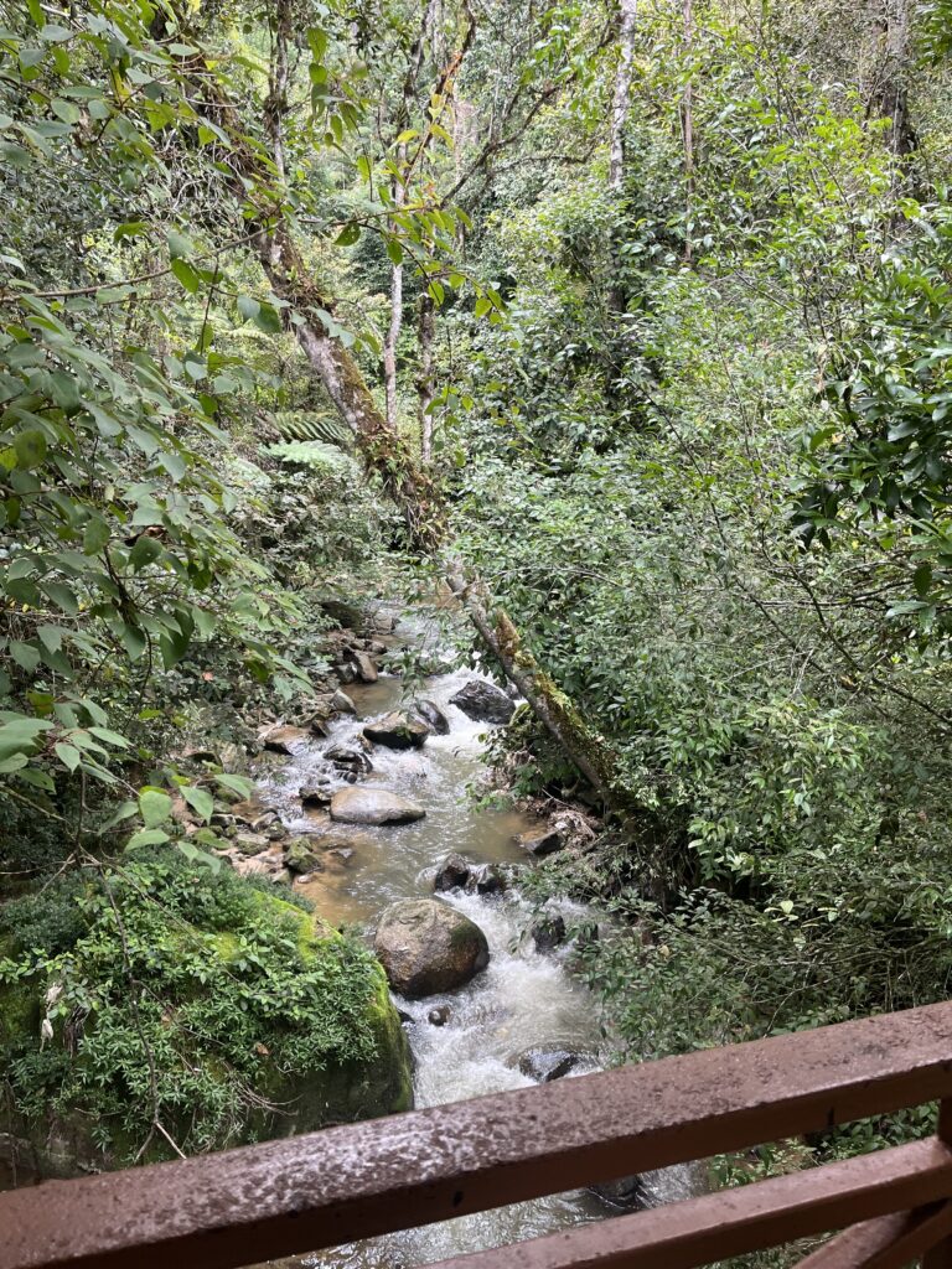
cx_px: 476
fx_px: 953
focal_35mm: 26
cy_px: 634
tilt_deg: -12.1
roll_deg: -1.0
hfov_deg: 53.1
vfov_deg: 67.3
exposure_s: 1/121
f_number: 1.6
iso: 80
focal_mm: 5.1
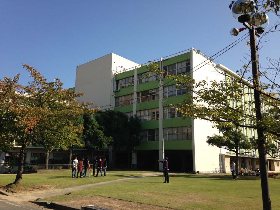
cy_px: 105
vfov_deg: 42.9
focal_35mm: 33
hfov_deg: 55.4
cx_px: 140
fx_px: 267
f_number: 2.4
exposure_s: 1/1290
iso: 50
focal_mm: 4.12
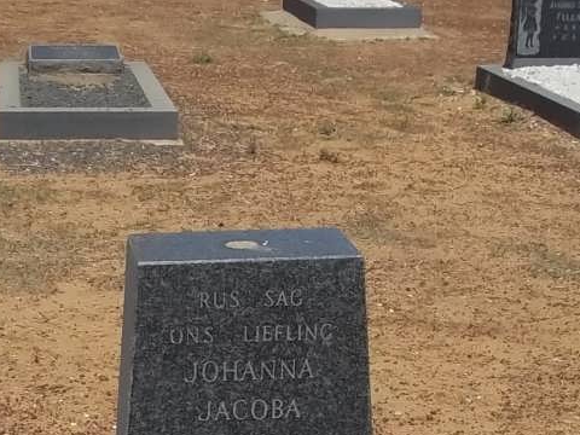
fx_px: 1340
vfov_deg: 17.8
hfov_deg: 24.3
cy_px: 483
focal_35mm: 80
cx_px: 192
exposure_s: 1/800
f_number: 5.5
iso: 80
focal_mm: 5.7
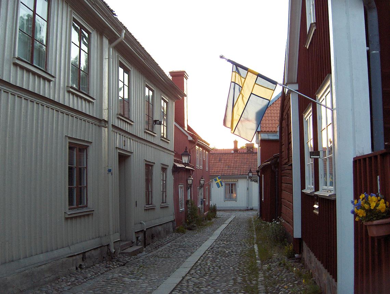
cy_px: 147
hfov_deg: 47.8
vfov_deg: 36.9
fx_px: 440
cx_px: 195
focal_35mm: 39
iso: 200
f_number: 2.8
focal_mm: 8
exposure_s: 1/56.4
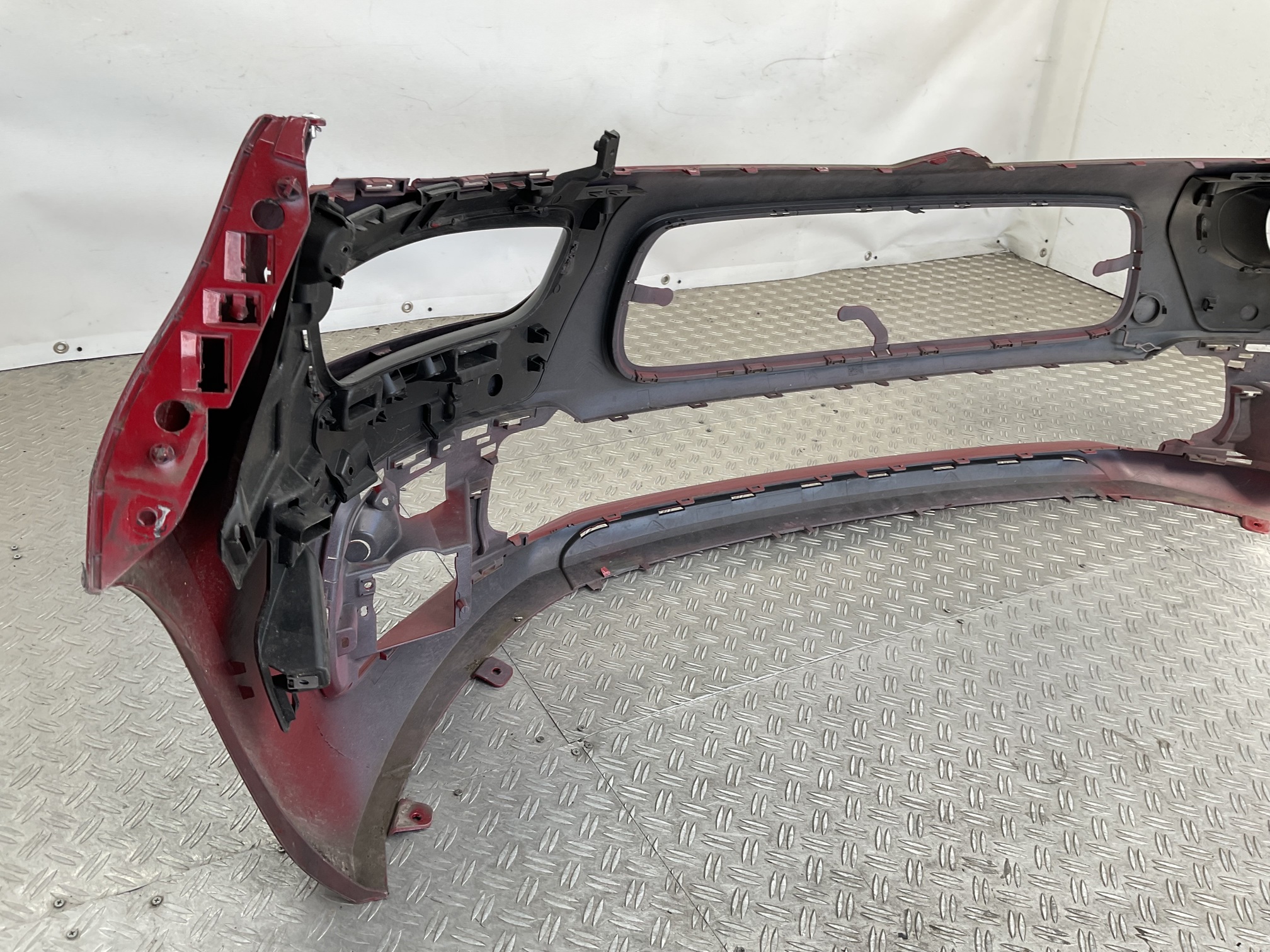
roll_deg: -6.5
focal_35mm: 29
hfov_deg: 61.7
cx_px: 635
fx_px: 1064
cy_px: 476
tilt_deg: -27.4
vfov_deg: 48.2
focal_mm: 3
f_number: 1.8
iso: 16
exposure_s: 1/117
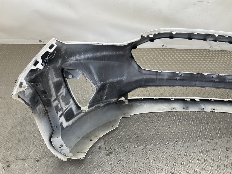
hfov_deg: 61.7
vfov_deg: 48.2
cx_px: 116
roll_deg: -12.7
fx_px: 194
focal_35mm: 29
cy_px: 87
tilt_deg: -35.8
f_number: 1.8
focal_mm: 3
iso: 16
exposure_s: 1/106
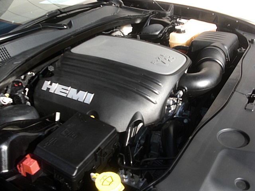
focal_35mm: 43
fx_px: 317
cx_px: 128
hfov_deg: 43.9
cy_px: 96
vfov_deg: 33.6
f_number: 3.1
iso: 50
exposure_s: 1/200
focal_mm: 7.6
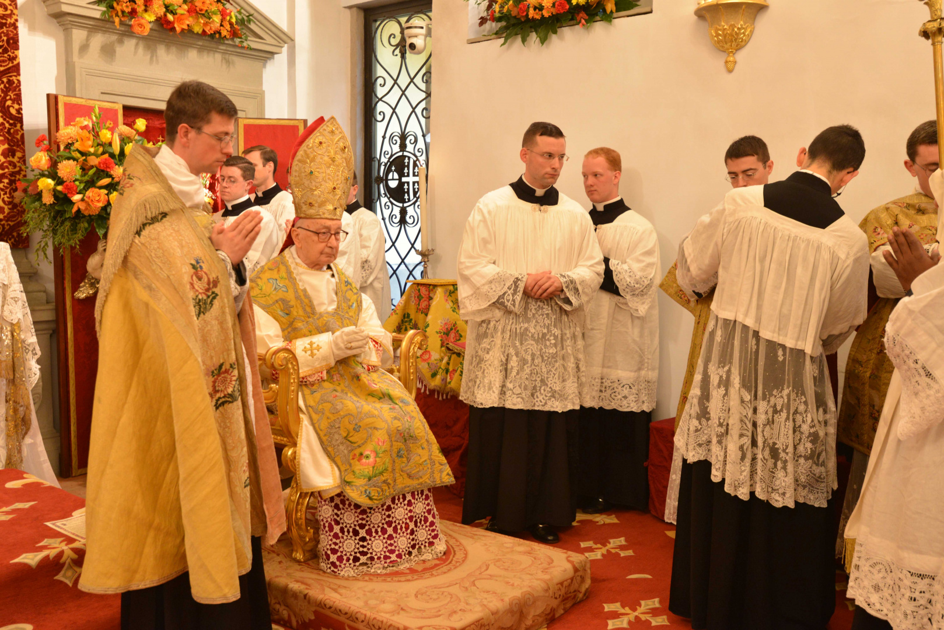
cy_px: 315
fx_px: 918
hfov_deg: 54.4
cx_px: 472
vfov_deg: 37.9
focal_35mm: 35
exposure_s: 1/80
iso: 1600
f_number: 4.5
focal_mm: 35
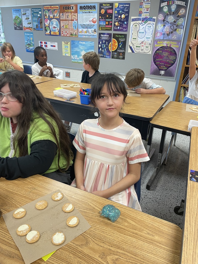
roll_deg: -1.6
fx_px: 198
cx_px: 99
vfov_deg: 67.3
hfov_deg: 53.1
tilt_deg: -24.7
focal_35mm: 26
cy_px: 132
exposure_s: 1/60
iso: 80
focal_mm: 4.2
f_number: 1.6
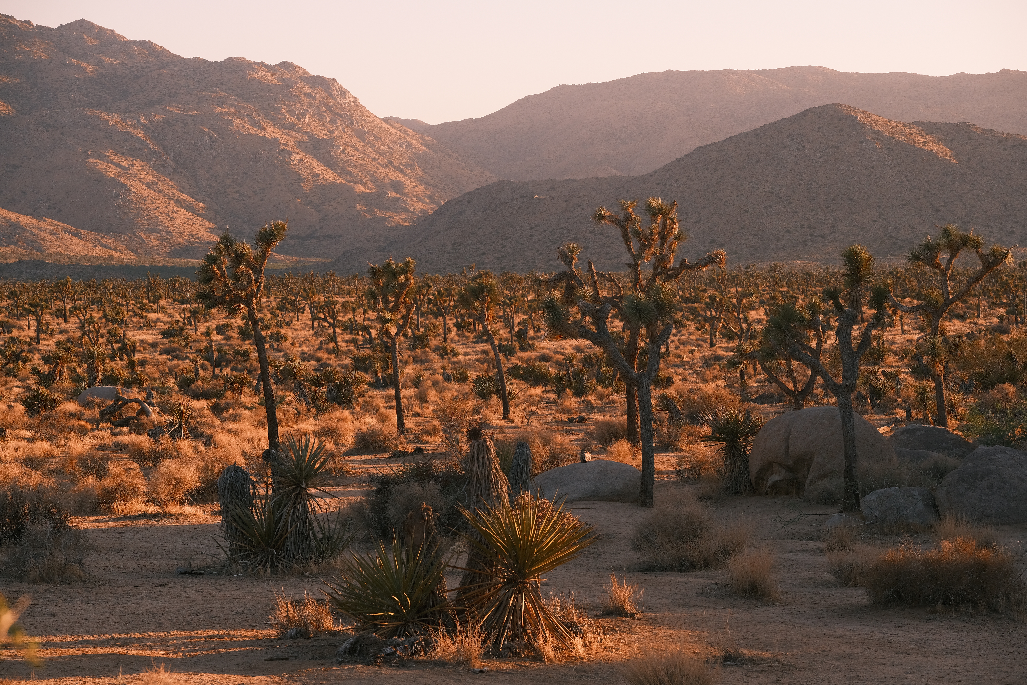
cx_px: 514
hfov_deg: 24.2
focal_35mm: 84
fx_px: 2396
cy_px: 342
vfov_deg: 16.3
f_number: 5.6
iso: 640
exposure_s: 1/1100
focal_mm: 56
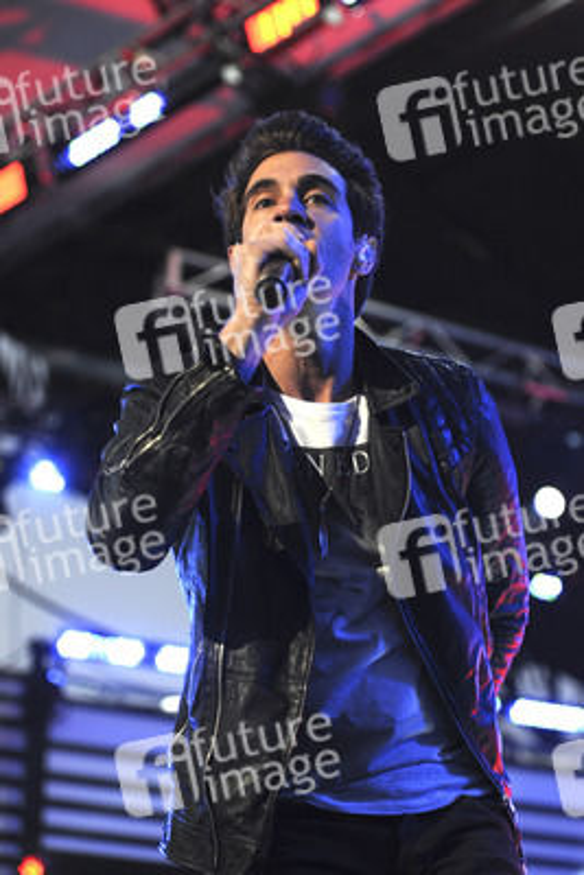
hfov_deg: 19.5
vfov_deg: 28.8
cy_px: 438
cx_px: 292
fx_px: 1702
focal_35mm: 70
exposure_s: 1/400
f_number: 2.8
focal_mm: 70
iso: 1250
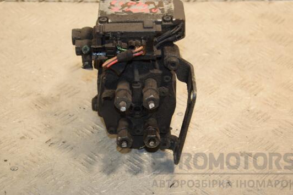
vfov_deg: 15.5
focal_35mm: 88
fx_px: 716
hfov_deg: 23.1
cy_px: 88
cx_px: 141
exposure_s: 1/200
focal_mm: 52
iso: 800
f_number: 5
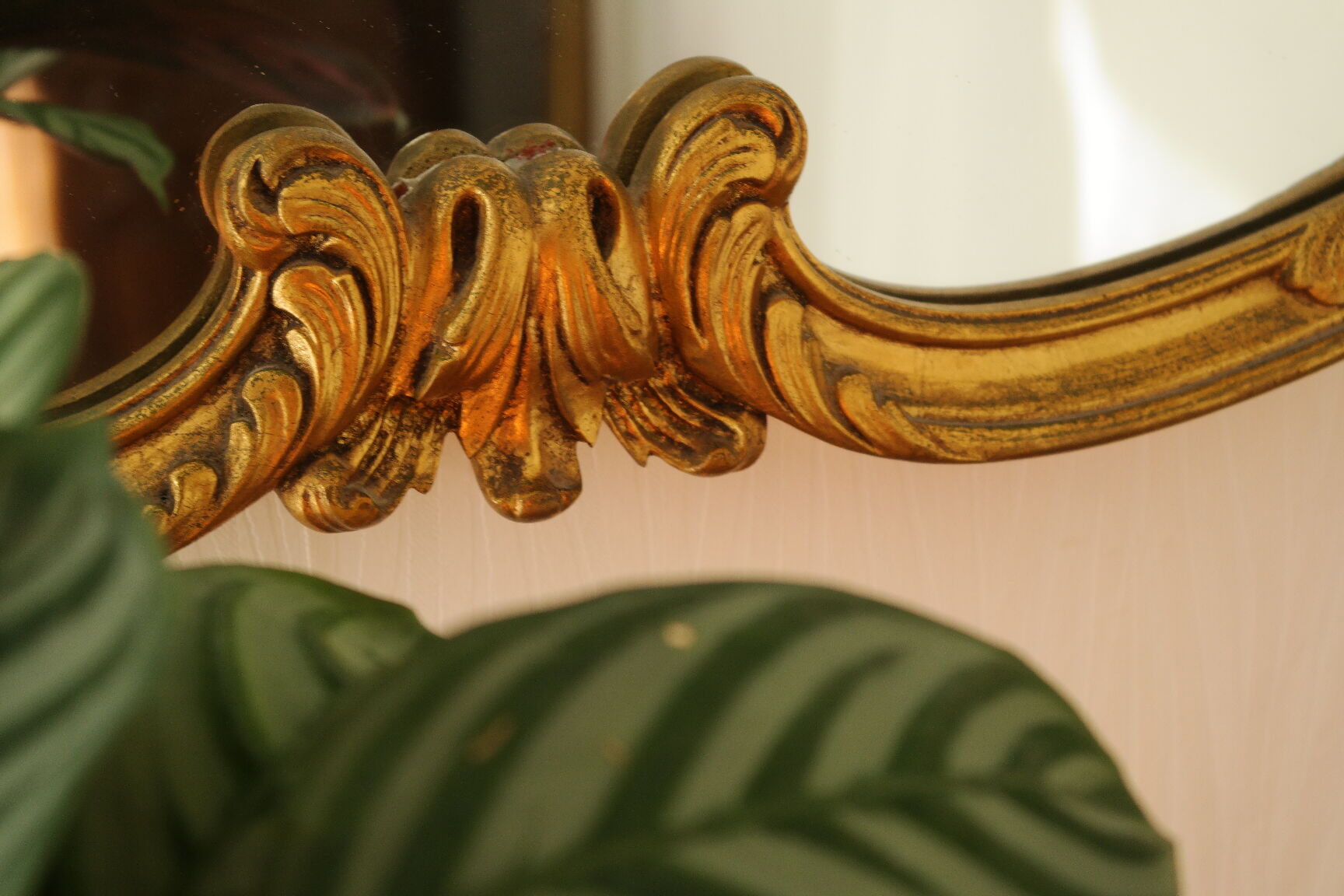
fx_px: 2874
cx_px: 672
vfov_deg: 17.7
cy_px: 448
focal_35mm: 77
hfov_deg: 26.3
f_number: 5.6
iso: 400
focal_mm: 50
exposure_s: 1/30
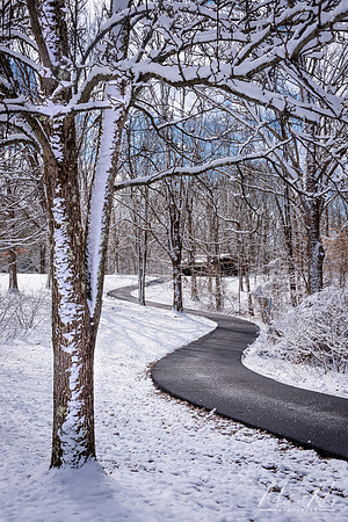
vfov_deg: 44.5
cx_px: 174
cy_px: 261
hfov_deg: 30.5
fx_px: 638
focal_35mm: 44
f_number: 13
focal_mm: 44
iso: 64
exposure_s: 1/180
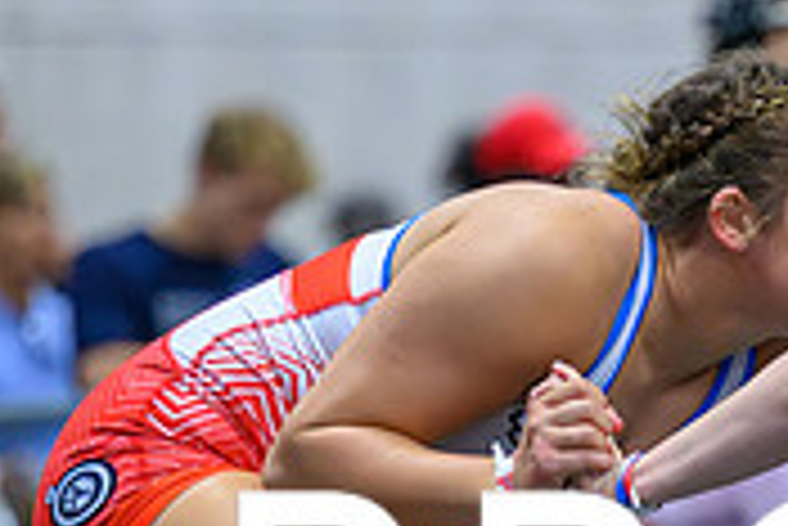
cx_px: 780
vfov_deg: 2.7
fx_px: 11128
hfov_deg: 4.1
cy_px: 591
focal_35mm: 508
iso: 14400
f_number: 2.8
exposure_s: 1/800
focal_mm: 145
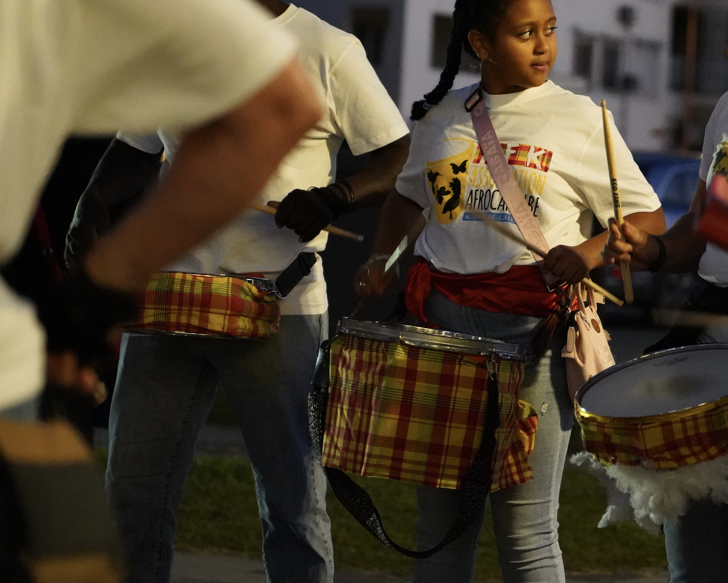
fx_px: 3684
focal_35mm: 171
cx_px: 583
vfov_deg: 9.0
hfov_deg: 11.2
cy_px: 175
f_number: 4
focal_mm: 105
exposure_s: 1/160
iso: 12800
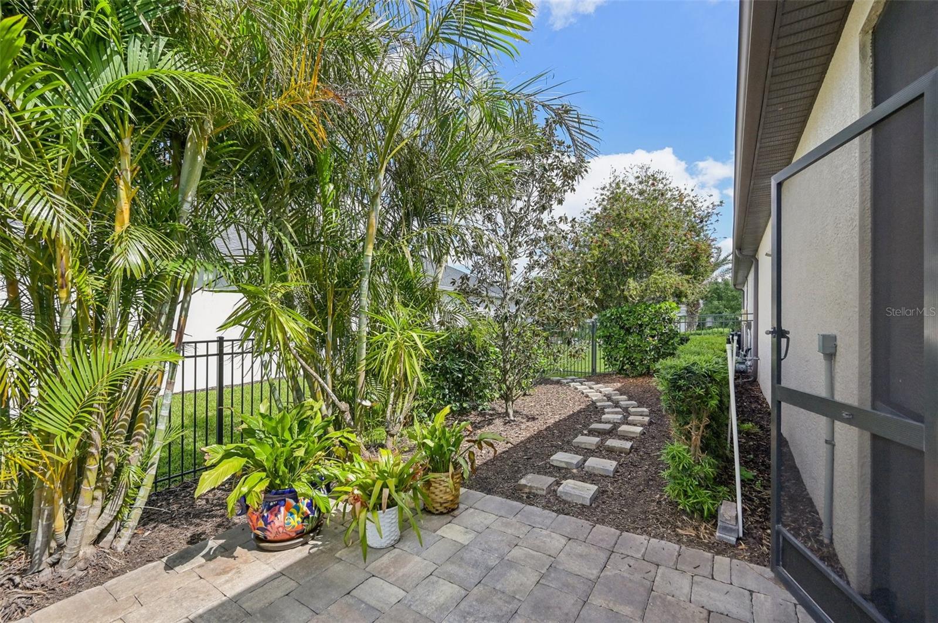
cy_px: 312
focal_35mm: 15
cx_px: 469
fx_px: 390
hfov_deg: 100.5
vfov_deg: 77.2
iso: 400
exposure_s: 1/500
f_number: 8
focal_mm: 15
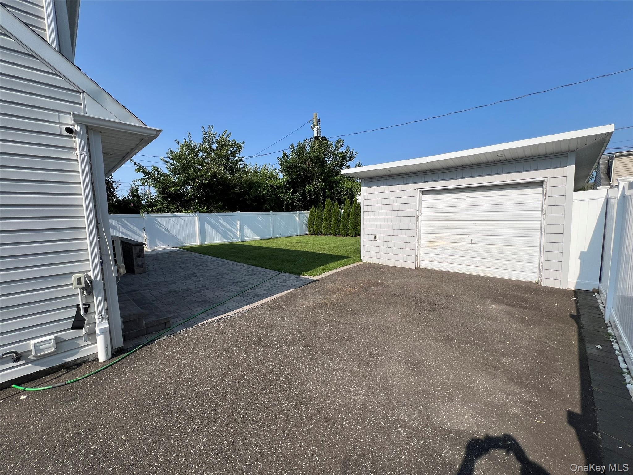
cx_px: 316
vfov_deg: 89.9
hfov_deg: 106.2
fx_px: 238
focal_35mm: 13
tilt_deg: -5.2
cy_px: 238
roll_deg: +1.3
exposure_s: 1/1783
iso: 32
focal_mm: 1.57
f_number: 1.8
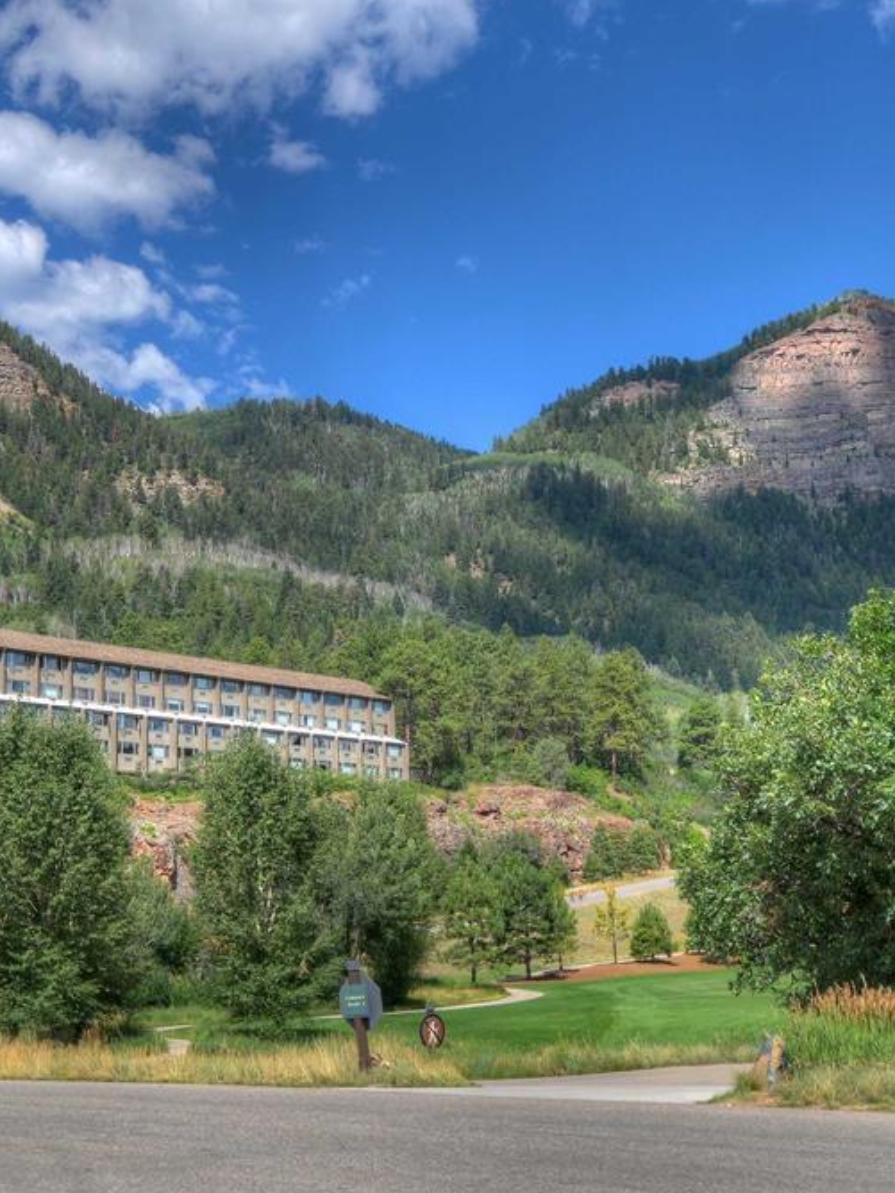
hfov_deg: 27.3
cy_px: 589
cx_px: 282
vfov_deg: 36.2
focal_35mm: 53
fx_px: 1827
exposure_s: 1/500
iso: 200
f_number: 8
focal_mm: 24
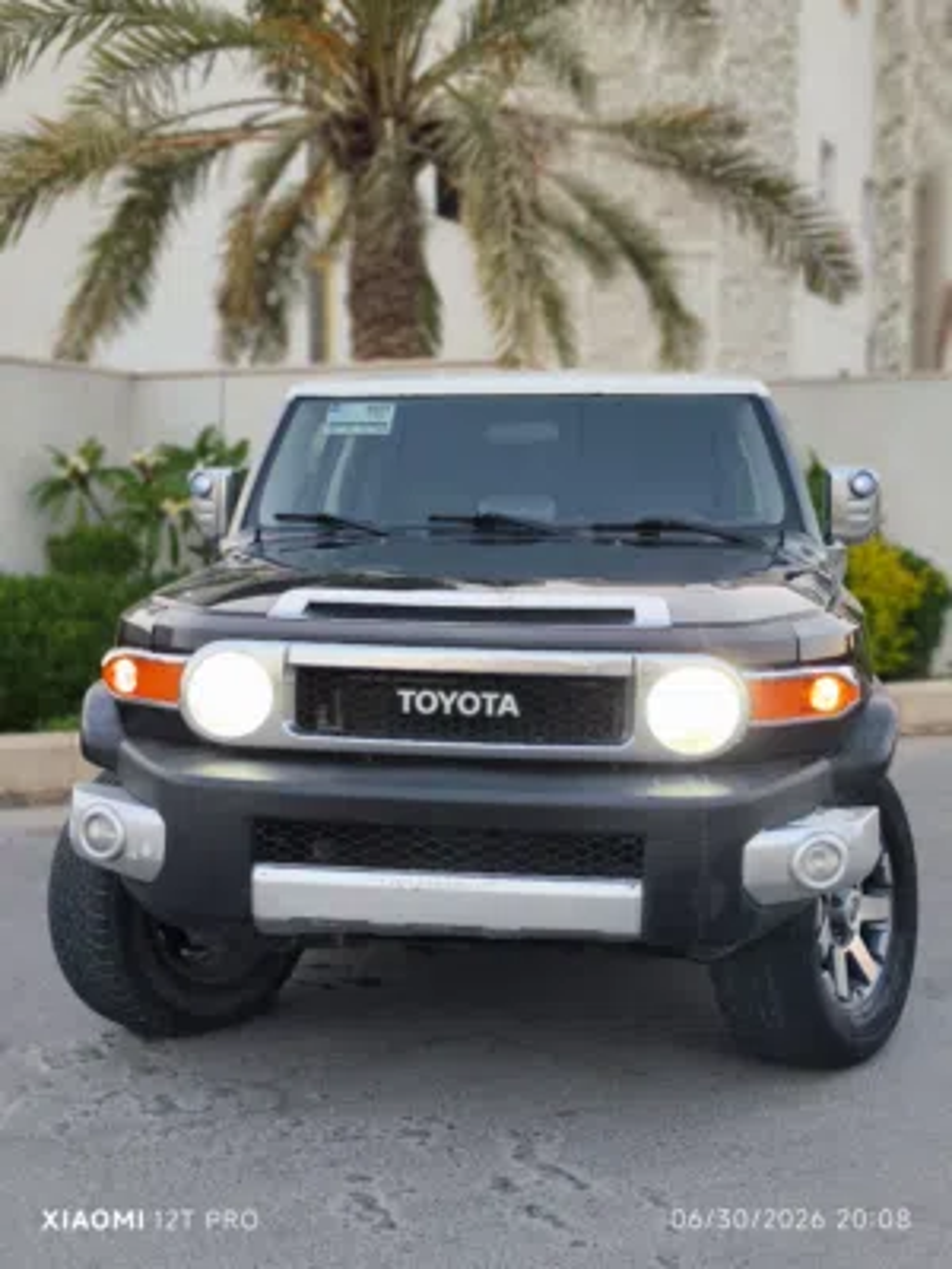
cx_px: 476
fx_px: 843
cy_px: 634
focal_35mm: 23
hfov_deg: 58.9
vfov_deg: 73.9
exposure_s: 1/480
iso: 477
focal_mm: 7.01
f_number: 1.69
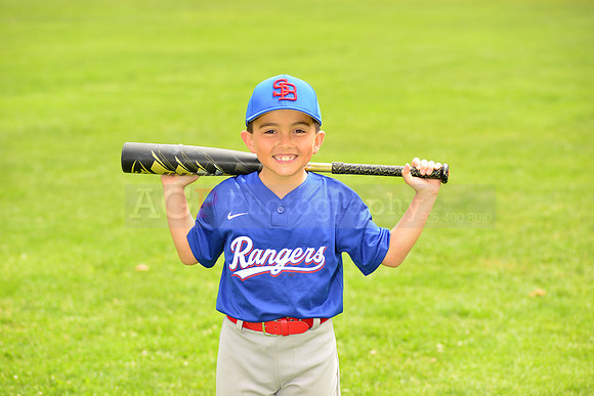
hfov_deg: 17.6
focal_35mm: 116
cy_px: 198
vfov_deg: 11.8
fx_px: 1914
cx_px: 297
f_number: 5
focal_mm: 116
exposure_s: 1/250
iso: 100
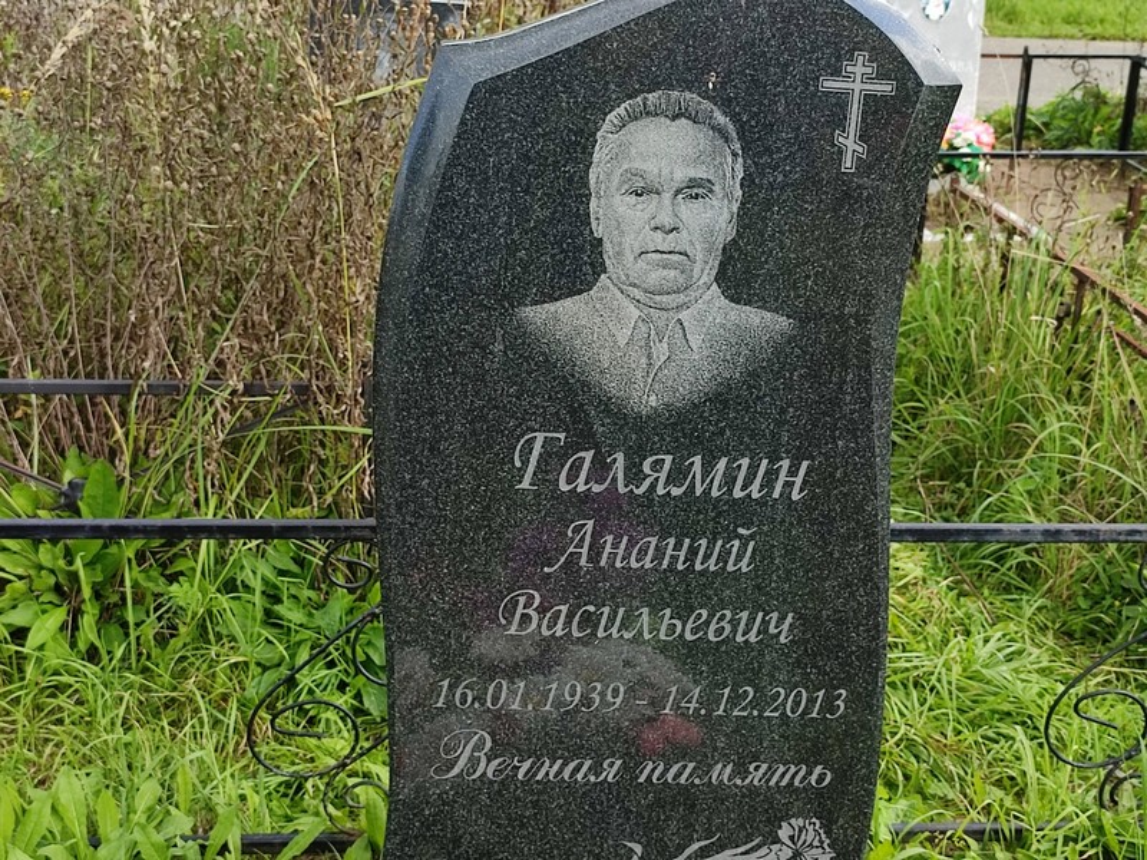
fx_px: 828
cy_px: 430
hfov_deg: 69.4
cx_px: 574
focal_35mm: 25
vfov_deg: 54.9
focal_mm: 6.04
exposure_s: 1/185
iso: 50
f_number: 1.9
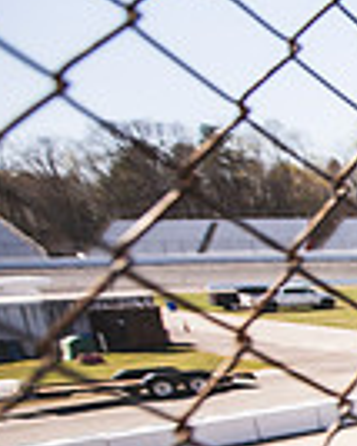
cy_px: 414
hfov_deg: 13.5
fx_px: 754
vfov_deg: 31.3
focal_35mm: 57
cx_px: 944
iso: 100
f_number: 2.8
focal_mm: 14
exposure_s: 1/1600
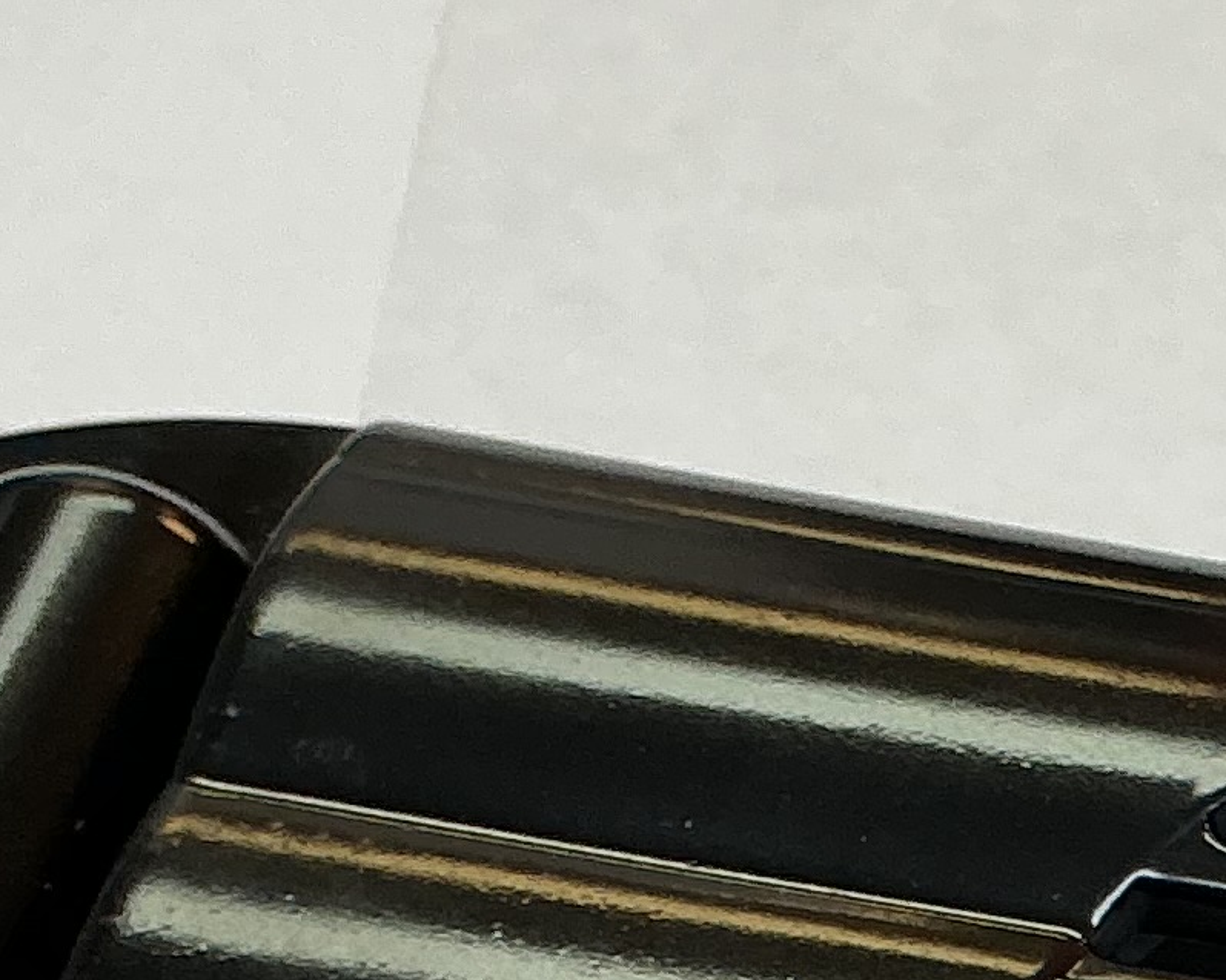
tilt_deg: -54.6
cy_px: 1389
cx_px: 1499
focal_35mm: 143
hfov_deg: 13.1
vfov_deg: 10.5
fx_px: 5187
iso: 32
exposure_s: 1/100
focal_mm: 3
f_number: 1.8
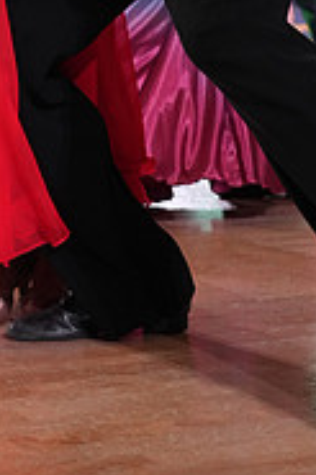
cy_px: -262
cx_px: 101
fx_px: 1491
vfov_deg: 16.3
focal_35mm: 113
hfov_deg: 12.1
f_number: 4
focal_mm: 36
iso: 2500
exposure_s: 1/500
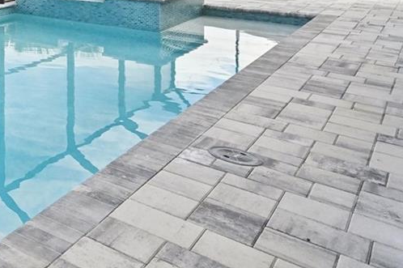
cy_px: -79
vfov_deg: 25.7
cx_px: -180
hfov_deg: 29.5
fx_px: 503
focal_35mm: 45
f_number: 8
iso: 400
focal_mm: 14
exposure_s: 1/800
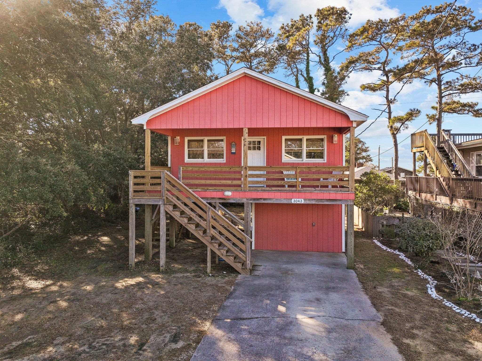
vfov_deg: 56.8
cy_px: 180
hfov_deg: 71.6
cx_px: 241
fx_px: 334
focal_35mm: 24
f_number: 2.8
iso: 180
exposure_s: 1/2000
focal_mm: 12.29
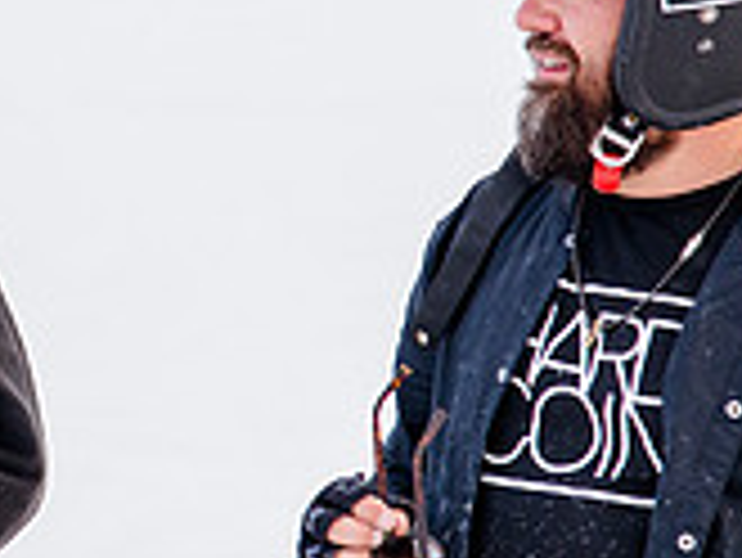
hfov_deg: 3.6
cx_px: -50
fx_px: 11776
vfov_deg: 2.7
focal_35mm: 549
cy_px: 124
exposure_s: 1/400
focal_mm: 120
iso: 250
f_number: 5.6
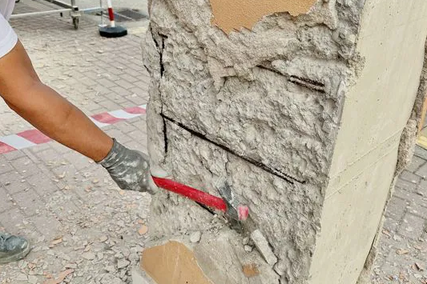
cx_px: 214
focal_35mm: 26
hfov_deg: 69.4
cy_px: 144
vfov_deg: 49.5
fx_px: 308
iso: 80
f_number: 1.78
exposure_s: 1/2353
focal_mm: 6.86
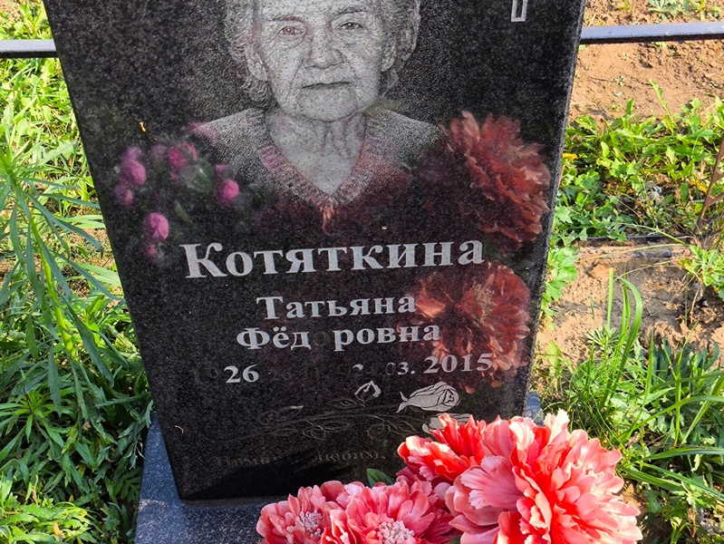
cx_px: 362
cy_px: 272
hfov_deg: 38.2
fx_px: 1046
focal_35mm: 50
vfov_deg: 29.1
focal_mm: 4.71
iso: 50
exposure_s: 1/264
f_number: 1.7
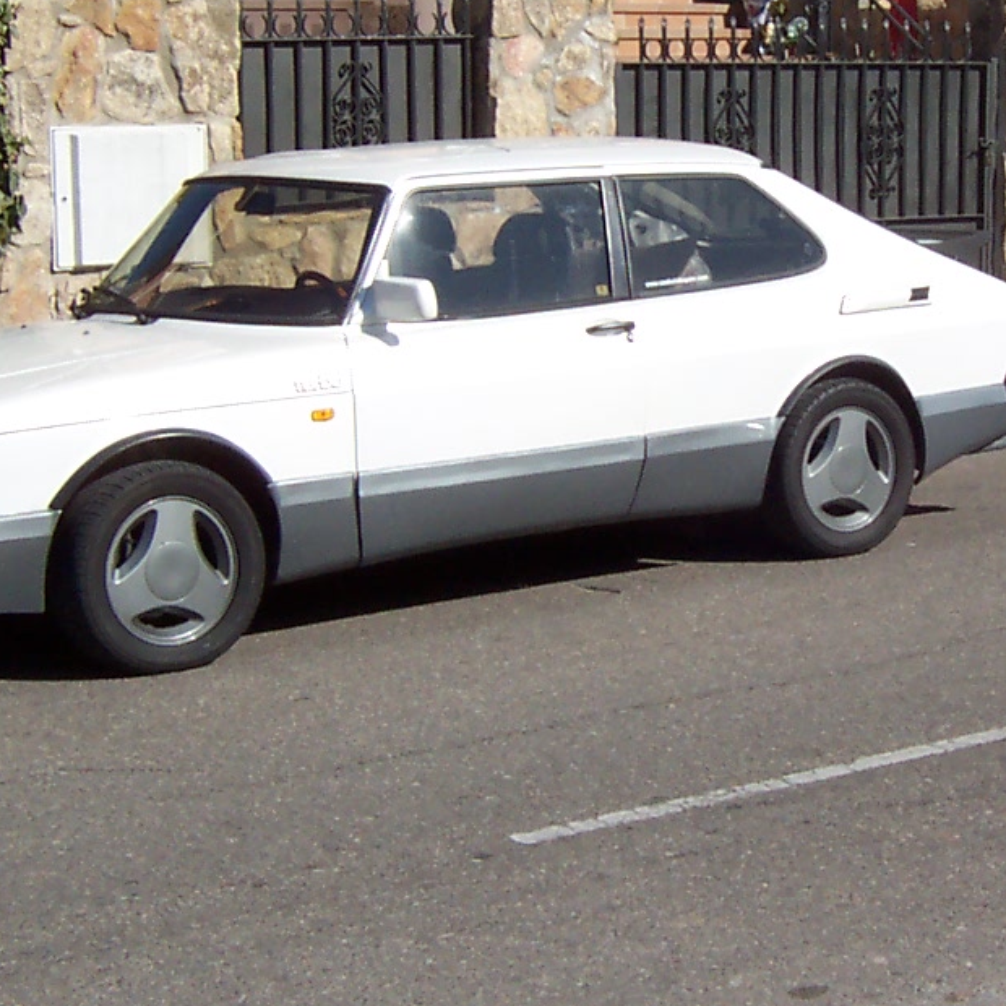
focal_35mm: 85
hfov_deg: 20.0
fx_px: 2795
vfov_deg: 20.4
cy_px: 441
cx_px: 923
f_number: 5.6
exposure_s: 1/500
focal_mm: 5.6
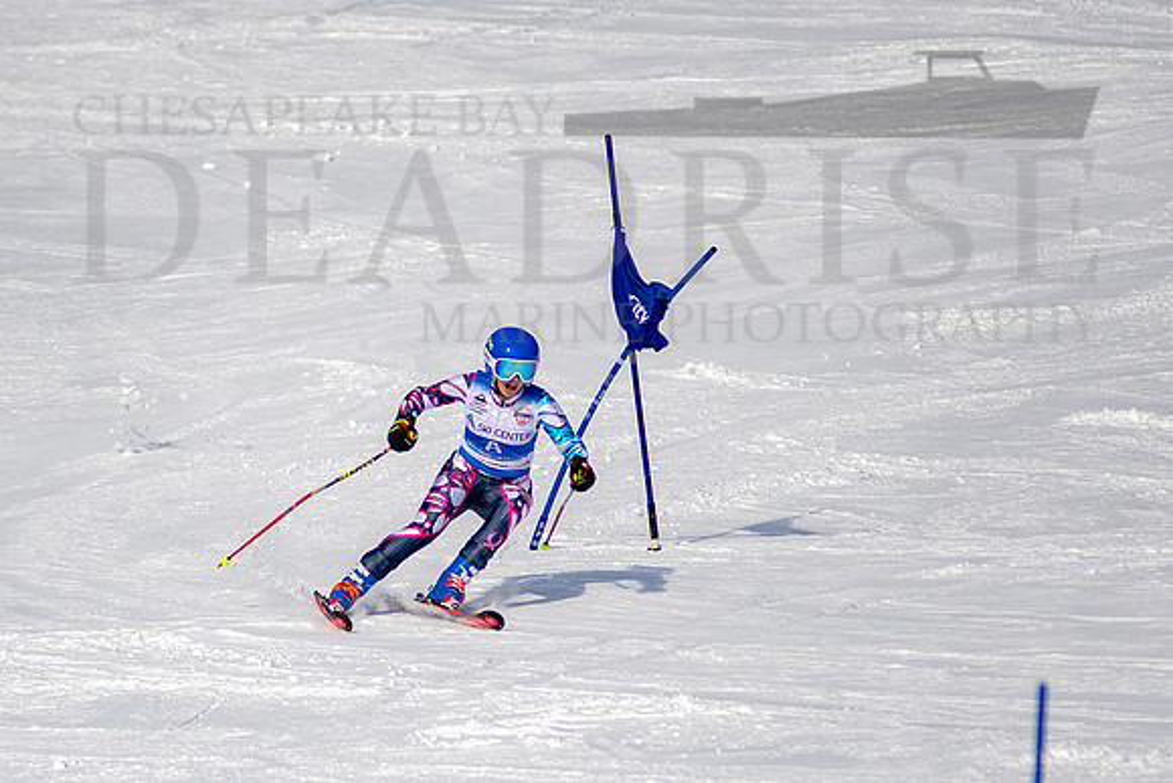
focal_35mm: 765
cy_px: 444
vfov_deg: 1.8
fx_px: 24943
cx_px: 359
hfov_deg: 2.7
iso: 100
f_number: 2.8
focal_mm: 300
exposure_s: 1/5000
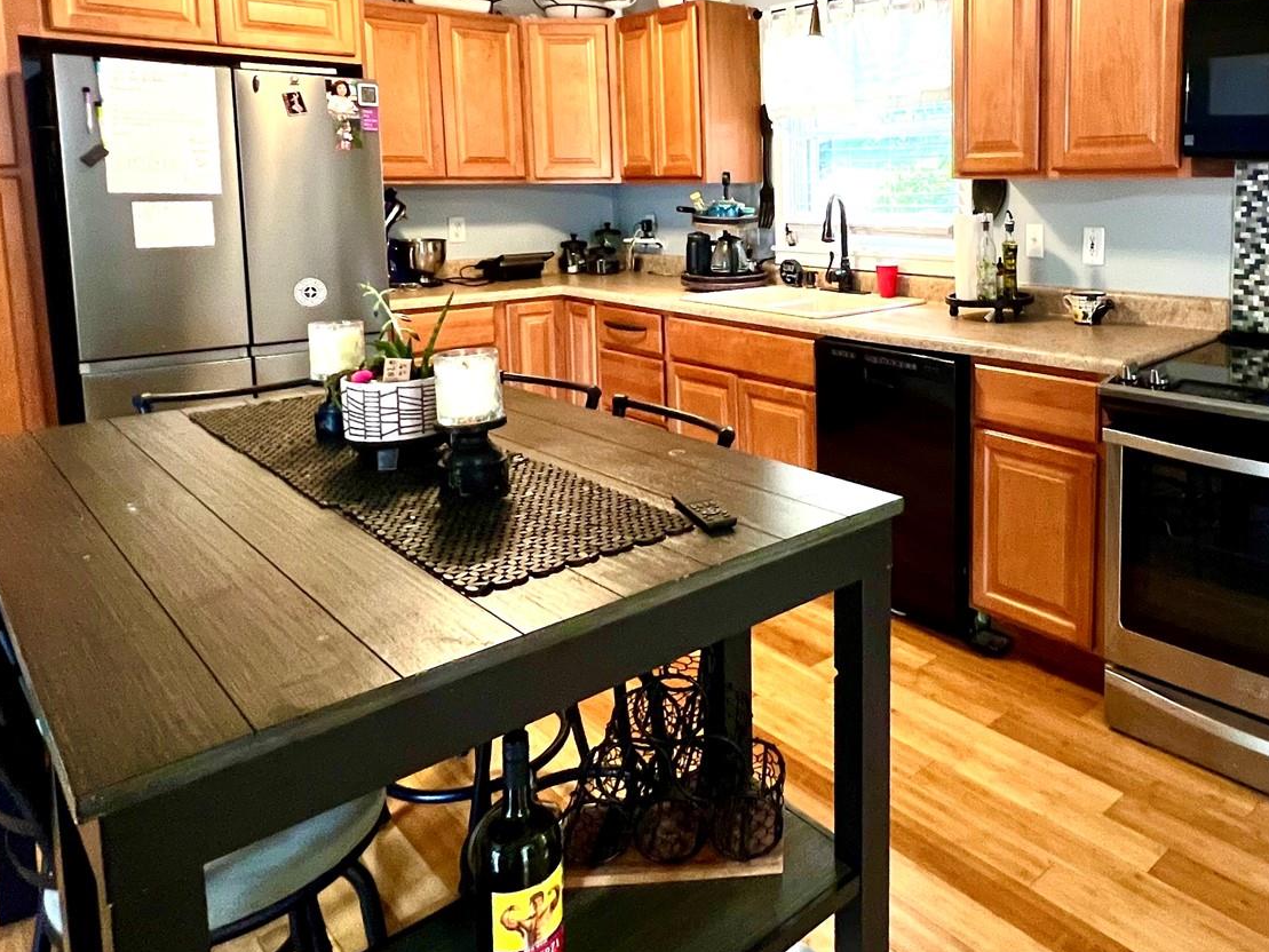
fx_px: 880
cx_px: 910
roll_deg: +0.1
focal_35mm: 24
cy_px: 296
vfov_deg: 55.3
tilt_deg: -7.5
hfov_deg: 68.2
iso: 400
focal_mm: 1.57
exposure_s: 1/60
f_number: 1.8
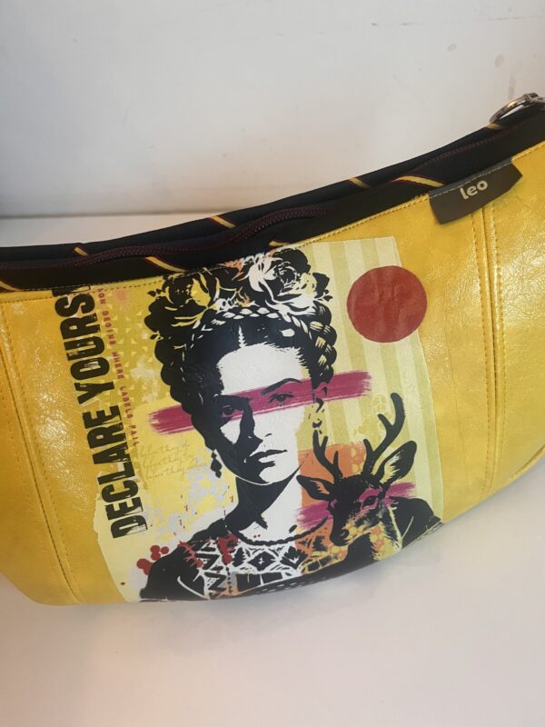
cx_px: 272
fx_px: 546
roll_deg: +10.2
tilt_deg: -43.6
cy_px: 364
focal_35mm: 26
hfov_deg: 53.1
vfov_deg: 67.3
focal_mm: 5.1
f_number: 1.6
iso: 125
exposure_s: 1/50
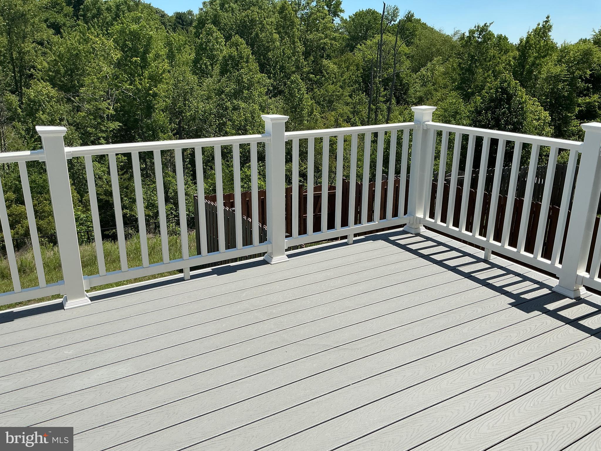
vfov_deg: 48.2
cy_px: 226
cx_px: 300
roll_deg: -0.3
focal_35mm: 29
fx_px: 503
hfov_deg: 61.7
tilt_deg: -17.4
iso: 25
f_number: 1.8
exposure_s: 1/2058
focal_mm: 3
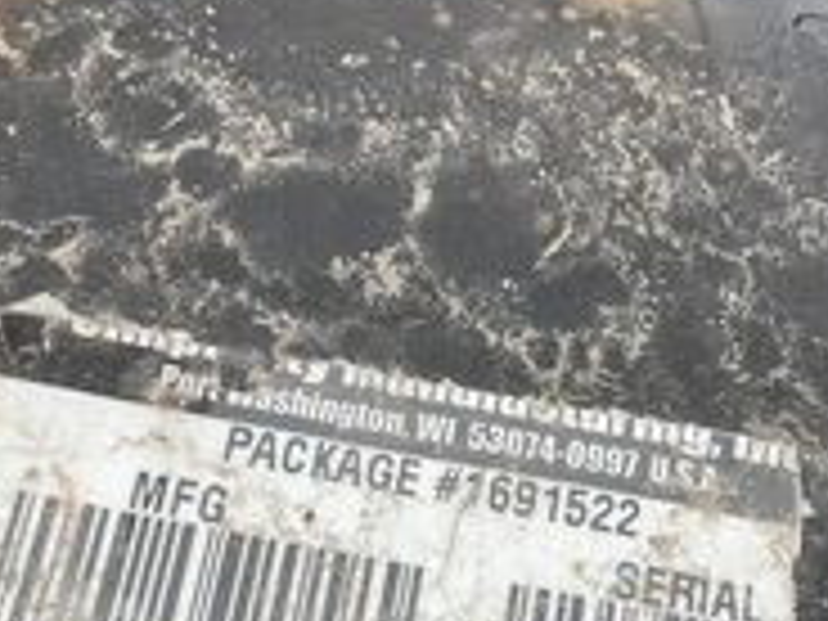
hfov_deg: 30.6
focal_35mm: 63
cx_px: 504
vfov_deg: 23.1
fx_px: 1507
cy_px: 464
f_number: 1.8
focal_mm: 3
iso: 20
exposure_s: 1/202
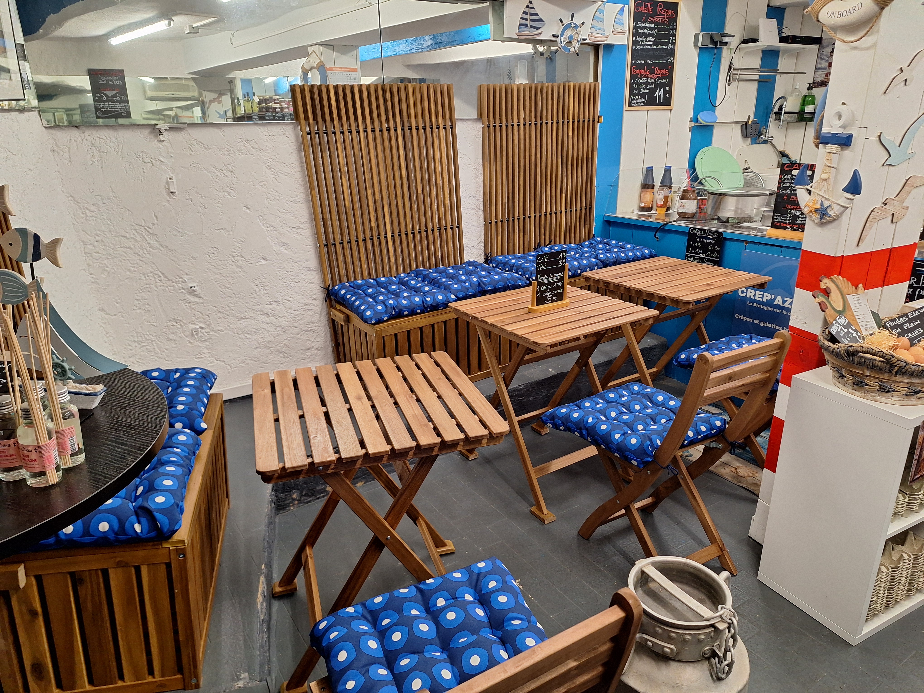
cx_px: 462
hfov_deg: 73.9
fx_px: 614
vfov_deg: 58.9
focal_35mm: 23
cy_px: 346
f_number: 1.8
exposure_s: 1/50
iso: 200
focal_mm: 5.54
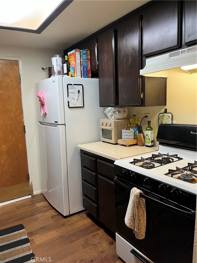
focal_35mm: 26
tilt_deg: -7.8
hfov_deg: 53.1
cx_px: 98
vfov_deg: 67.3
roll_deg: +2.0
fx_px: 197
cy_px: 132
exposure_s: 1/60
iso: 160
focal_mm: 5.1
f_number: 1.6
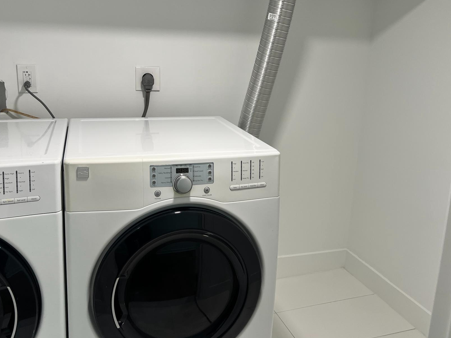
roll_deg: -2.3
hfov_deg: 55.3
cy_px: 126
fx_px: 430
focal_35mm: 33
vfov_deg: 42.6
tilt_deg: -11.6
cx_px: 211
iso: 80
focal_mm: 5.7
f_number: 1.5
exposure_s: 1/120
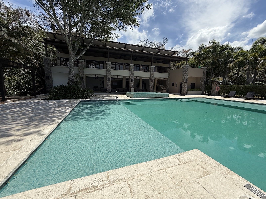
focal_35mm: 14
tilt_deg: -6.9
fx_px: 108
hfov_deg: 102.1
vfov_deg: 85.7
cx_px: 133
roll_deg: -0.9
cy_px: 100
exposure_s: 1/2410
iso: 50
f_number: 2.2
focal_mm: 2.22
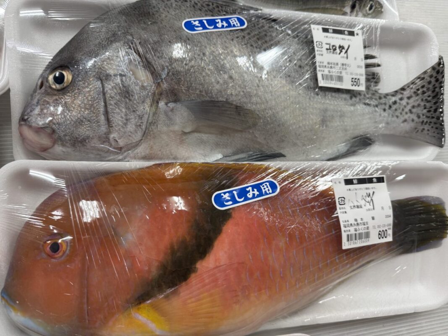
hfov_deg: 71.6
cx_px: 224
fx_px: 311
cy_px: 168
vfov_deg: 56.8
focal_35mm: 24
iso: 125
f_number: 1.78
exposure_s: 1/60
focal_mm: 6.76
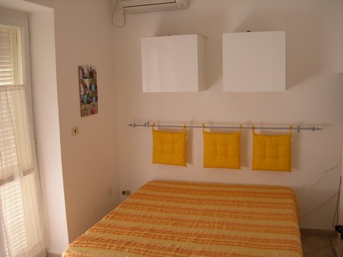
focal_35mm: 38
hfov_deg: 49.0
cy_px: 128
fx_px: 377
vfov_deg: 37.7
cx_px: 172
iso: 50
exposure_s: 1/81
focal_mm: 7.8
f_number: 2.8
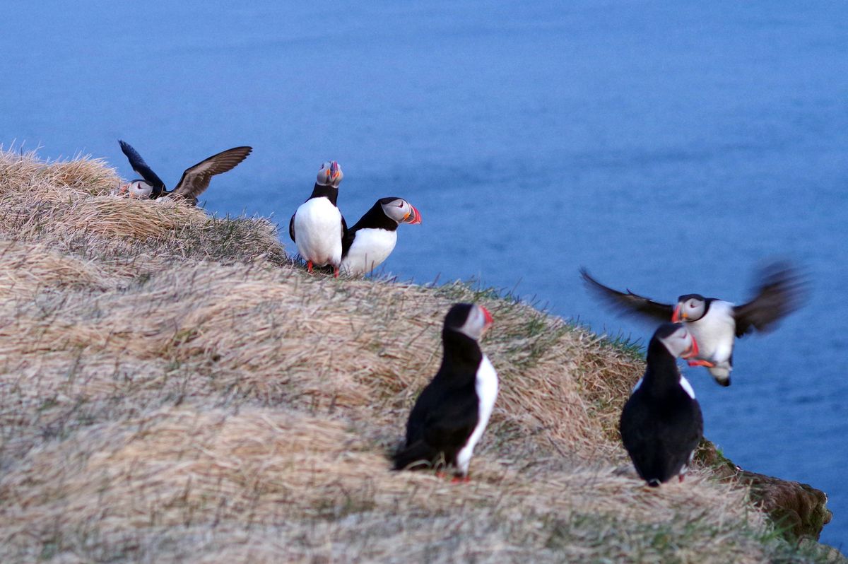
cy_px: 282
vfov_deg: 13.0
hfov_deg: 19.5
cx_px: 424
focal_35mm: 105
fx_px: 2471
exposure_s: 1/125
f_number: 4
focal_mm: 70
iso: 800
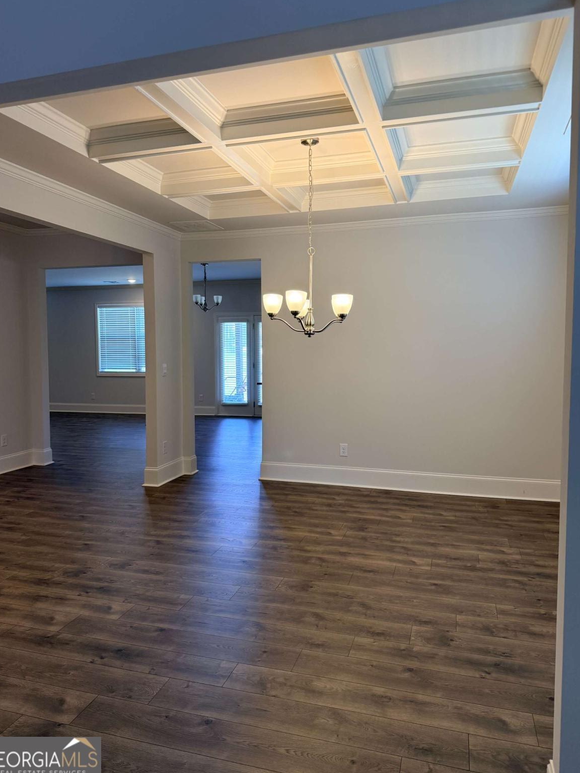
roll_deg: -0.1
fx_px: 559
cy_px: 374
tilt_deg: -2.9
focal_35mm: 25
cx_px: 282
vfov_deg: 69.4
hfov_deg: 54.9
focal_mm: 6.76
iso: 160
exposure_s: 1/140
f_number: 1.78
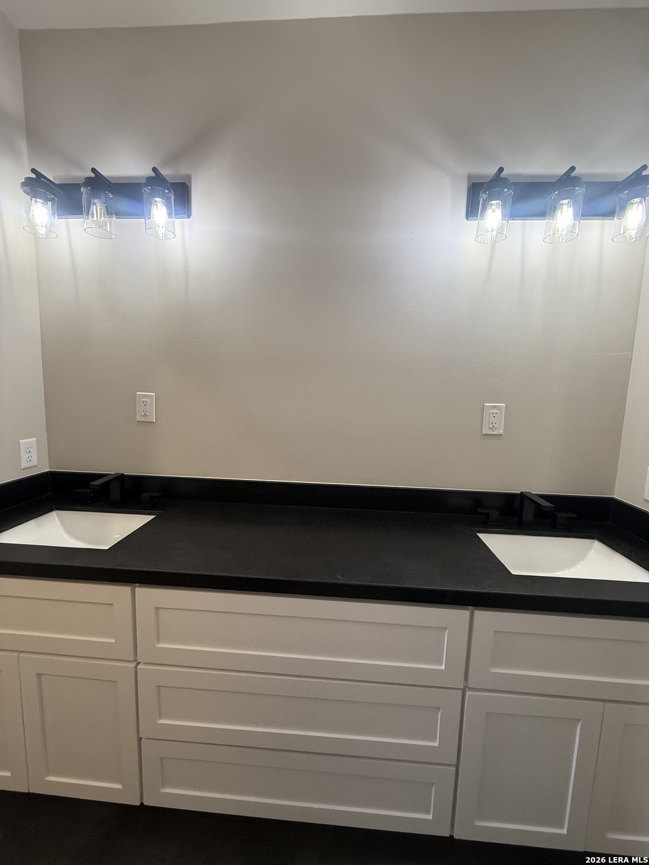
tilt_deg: -7.1
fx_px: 350
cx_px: 324
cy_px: 432
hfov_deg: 85.7
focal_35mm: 14
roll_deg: -2.3
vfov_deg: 102.1
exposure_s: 1/120
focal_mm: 2.22
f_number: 2.2
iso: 320
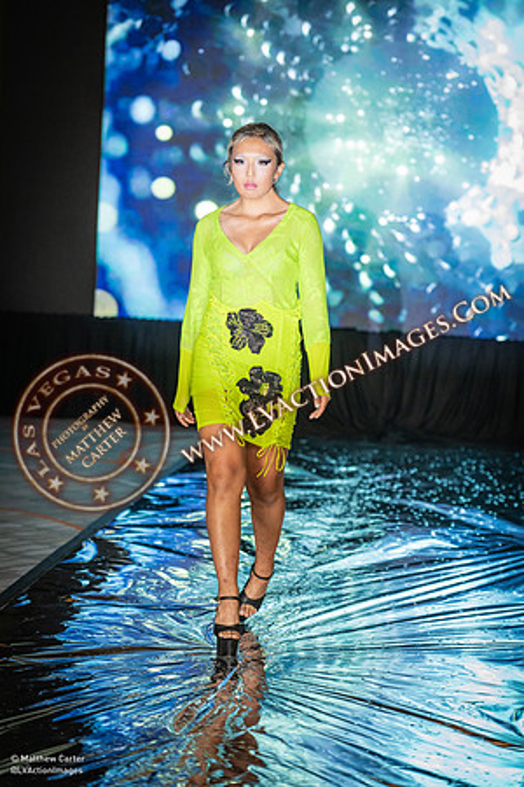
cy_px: 394
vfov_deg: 16.8
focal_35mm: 122
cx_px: 262
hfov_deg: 11.2
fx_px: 2663
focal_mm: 122
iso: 1600
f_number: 2.8
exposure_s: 1/200
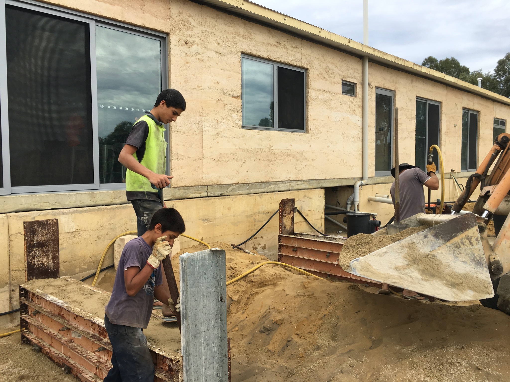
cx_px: 255
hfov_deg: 61.7
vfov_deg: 48.2
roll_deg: -0.7
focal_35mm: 29
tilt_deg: -1.6
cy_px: 191
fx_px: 427
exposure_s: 1/927
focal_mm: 4.15
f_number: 2.2
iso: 25
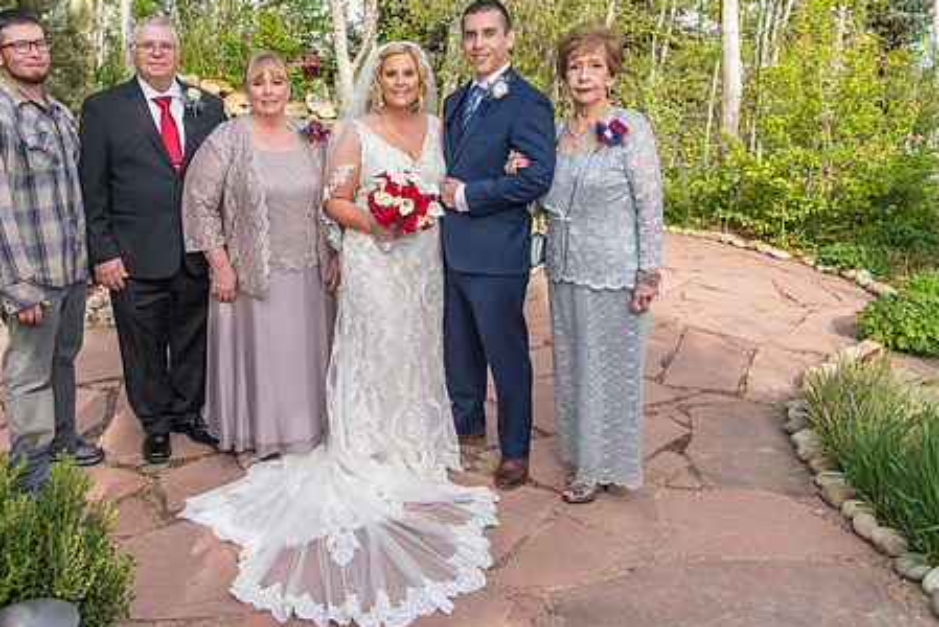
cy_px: 237
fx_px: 809
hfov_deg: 59.5
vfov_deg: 42.1
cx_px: 358
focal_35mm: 31
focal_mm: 24
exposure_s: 1/250
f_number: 5
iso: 100
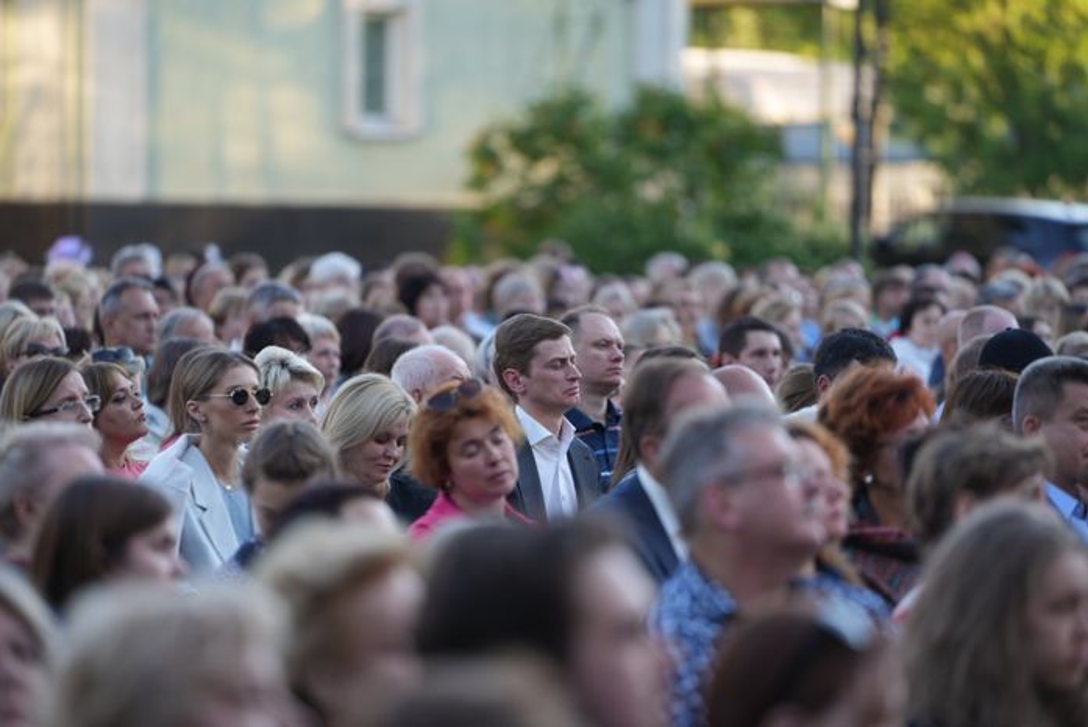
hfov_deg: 10.3
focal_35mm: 200
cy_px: 364
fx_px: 6049
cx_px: 544
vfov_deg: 6.9
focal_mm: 200
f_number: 2.8
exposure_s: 1/160
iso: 125
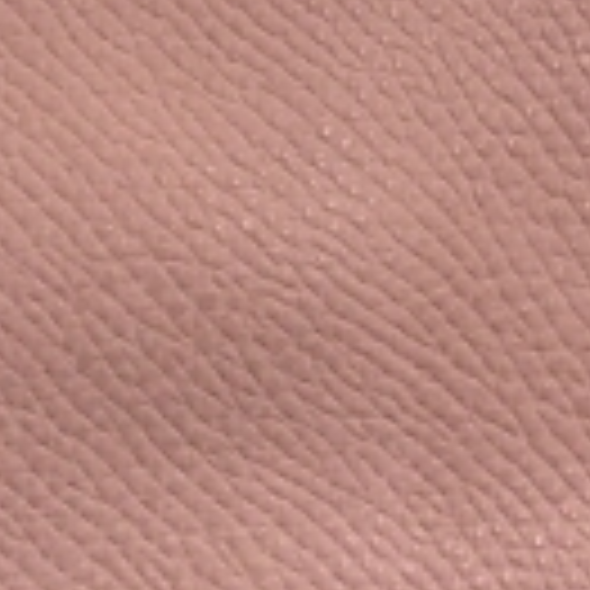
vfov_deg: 11.5
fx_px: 2912
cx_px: 95
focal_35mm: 151
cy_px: 45
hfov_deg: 11.5
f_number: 1.8
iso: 32
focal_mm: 3.99
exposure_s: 1/30
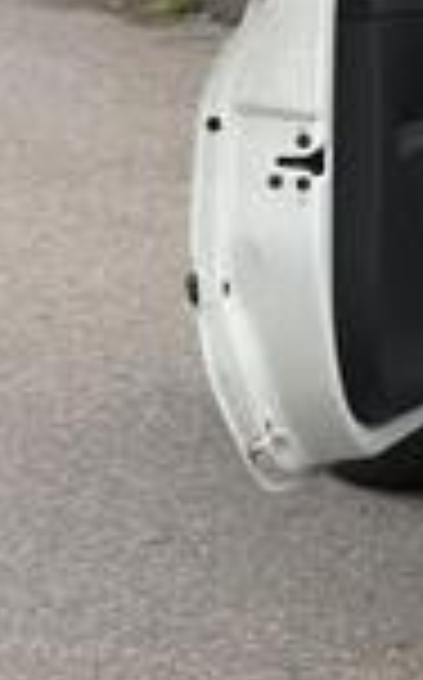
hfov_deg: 5.5
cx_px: 1390
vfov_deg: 9.5
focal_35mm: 220
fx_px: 4070
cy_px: 160
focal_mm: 6.86
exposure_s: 1/580
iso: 80
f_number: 1.78
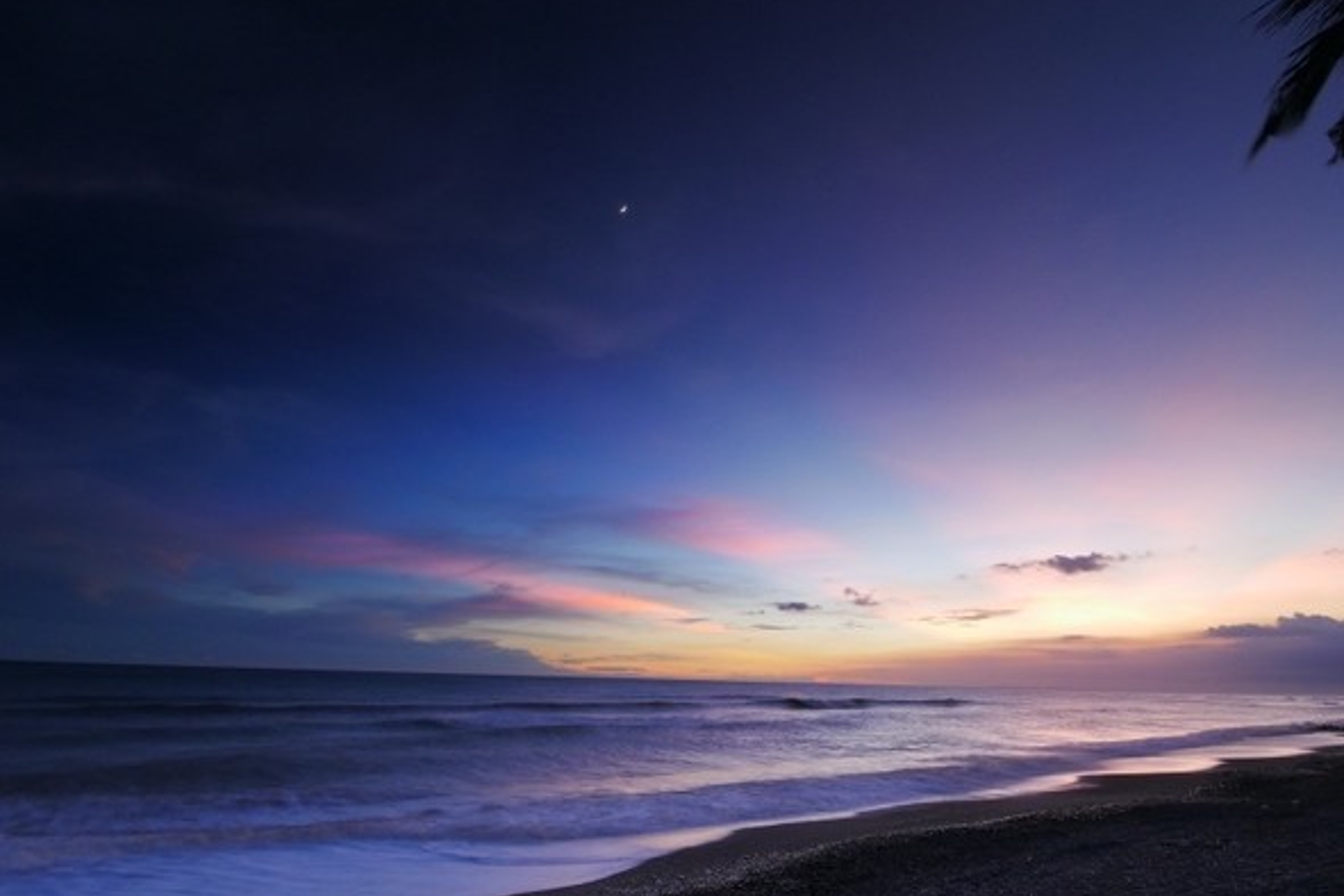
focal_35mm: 19
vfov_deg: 64.4
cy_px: 496
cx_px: 664
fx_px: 709
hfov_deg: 86.9
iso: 320
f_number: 6.3
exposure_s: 2
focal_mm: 9
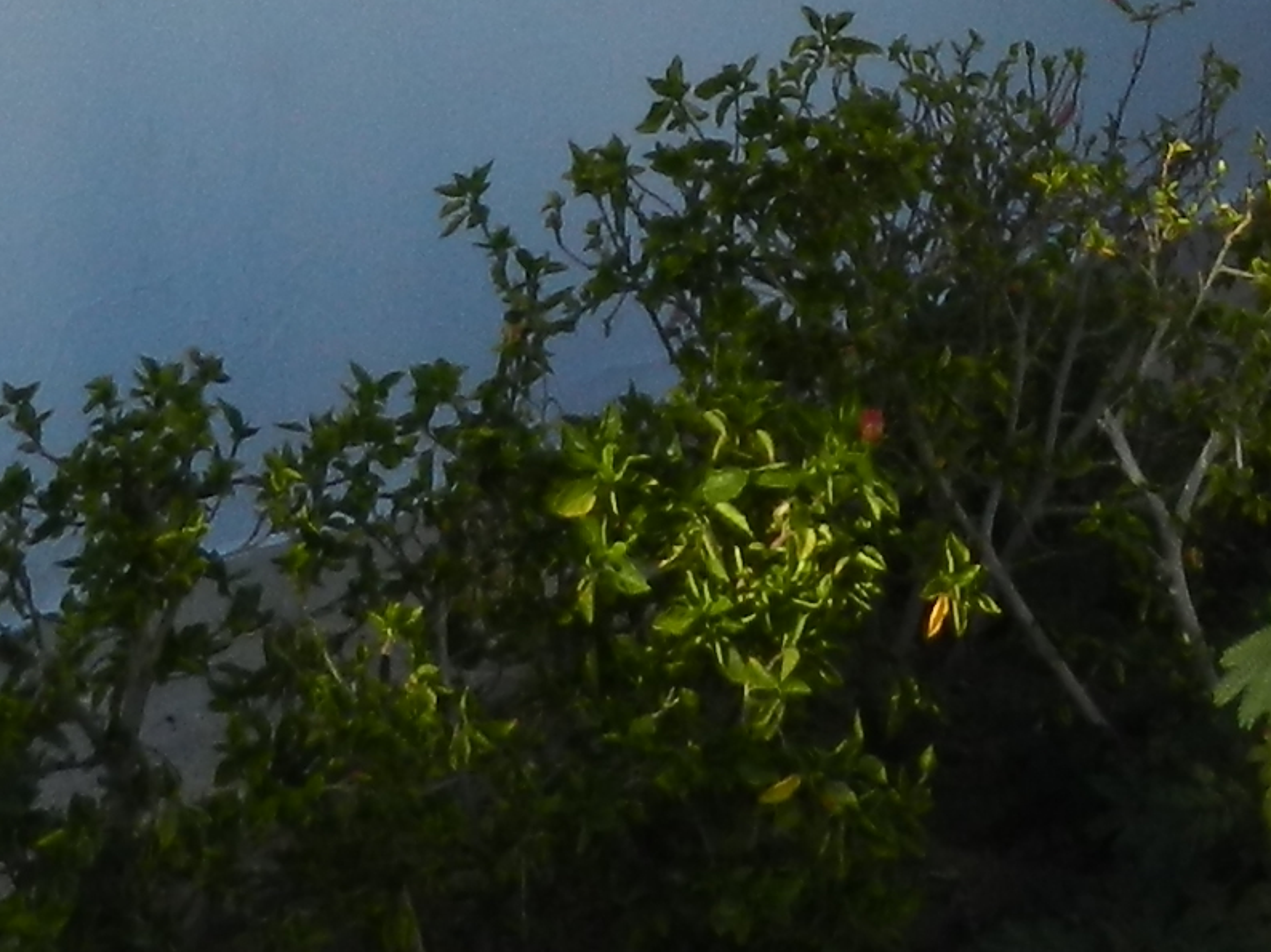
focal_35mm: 126
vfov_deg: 10.3
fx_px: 4625
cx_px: 746
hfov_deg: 15.6
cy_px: -1253
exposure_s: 1/800
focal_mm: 4.5
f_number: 3.5
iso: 160
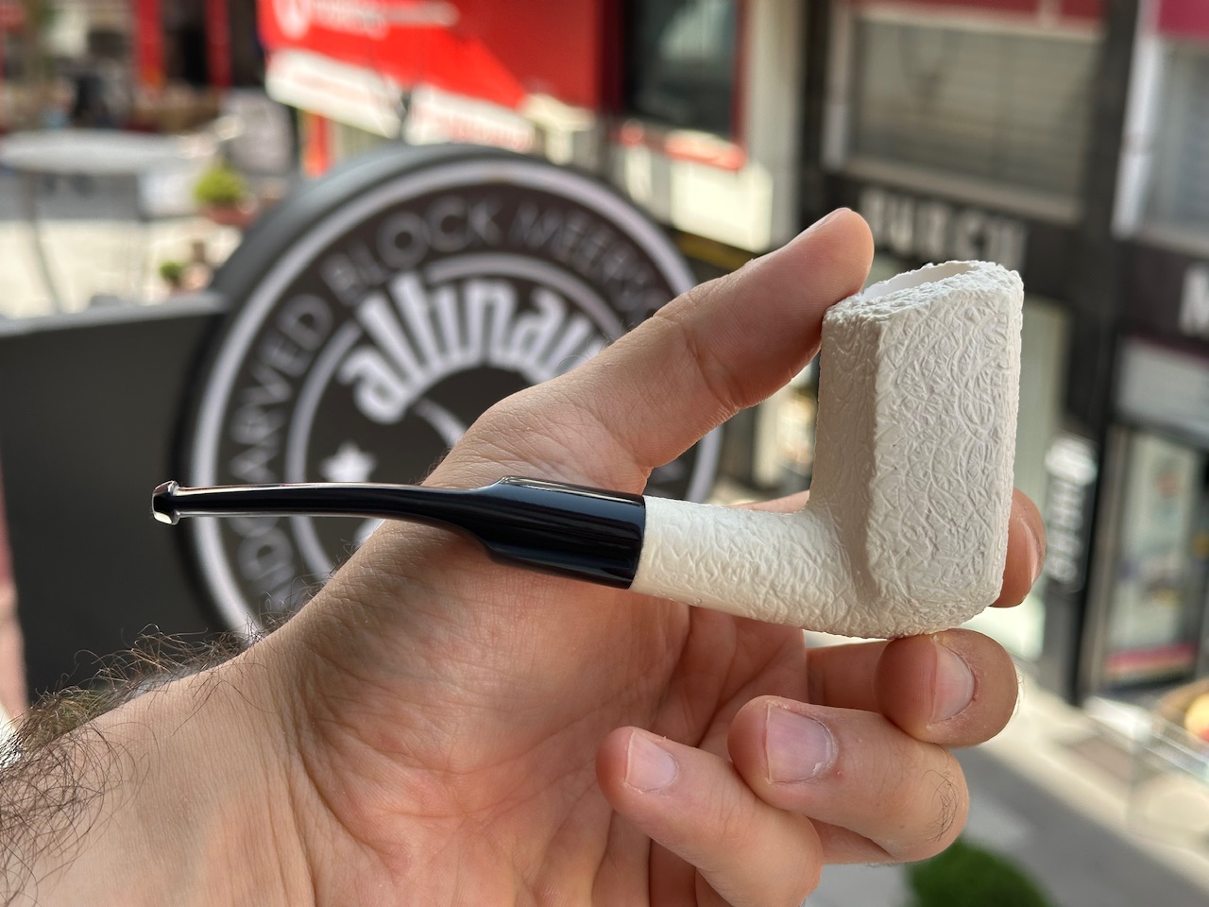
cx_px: 604
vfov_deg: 30.3
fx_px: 1676
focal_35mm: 48
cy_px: 454
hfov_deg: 39.7
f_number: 1.78
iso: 64
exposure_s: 1/659
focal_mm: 6.86
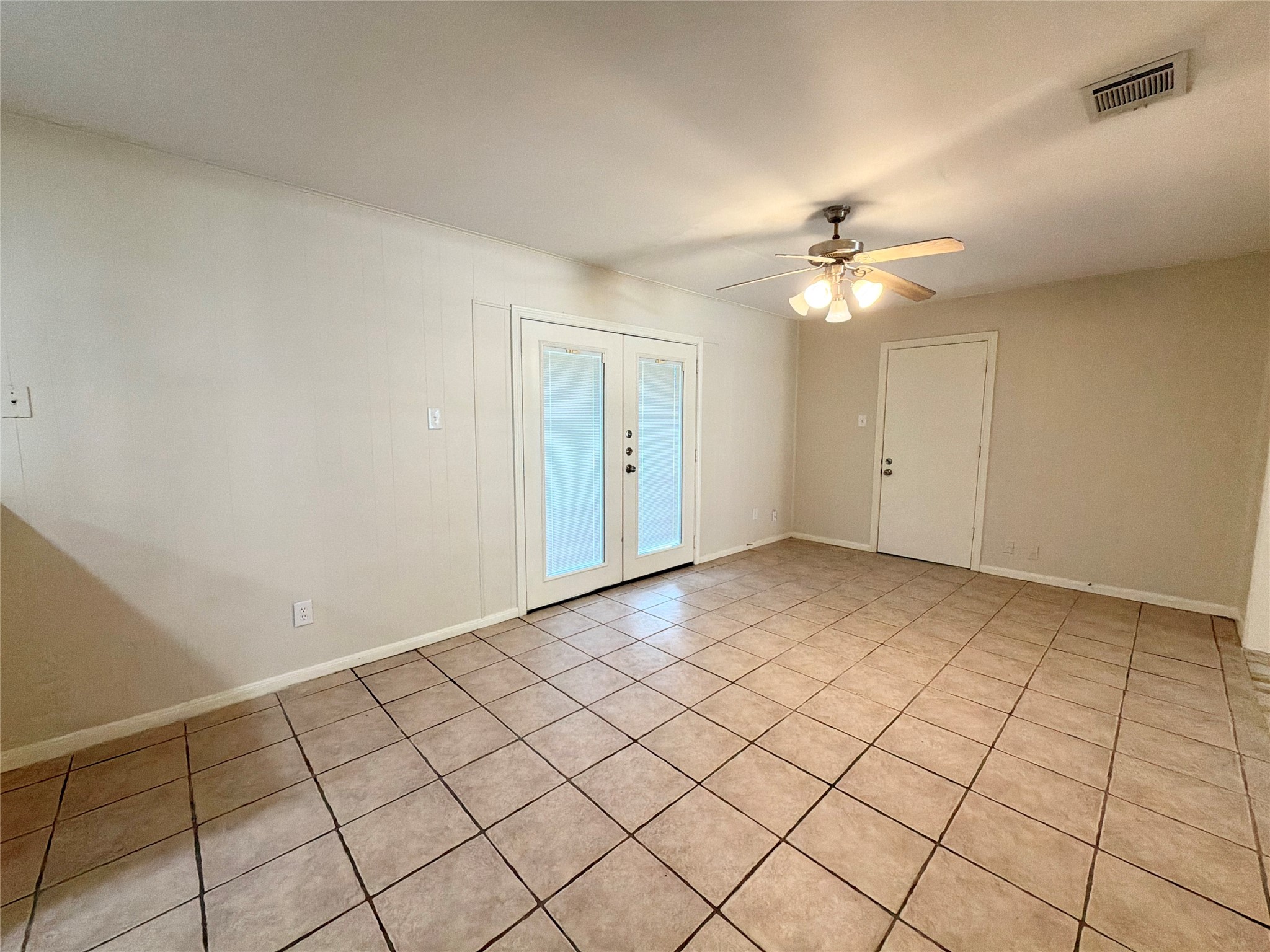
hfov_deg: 102.1
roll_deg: +0.3
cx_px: 635
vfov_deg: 85.7
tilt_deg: -7.0
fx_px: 514
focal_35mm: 14
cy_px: 476
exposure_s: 1/60
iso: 250
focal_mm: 2.22
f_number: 2.2
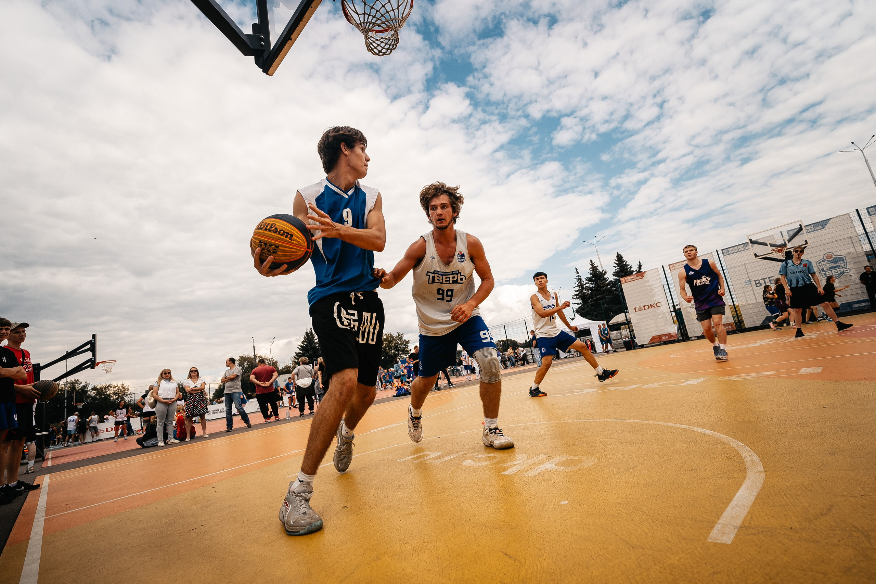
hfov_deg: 96.7
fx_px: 389
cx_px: 438
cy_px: 292
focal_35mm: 16
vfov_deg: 73.7
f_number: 3.2
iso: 320
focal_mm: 16
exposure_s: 1/3200
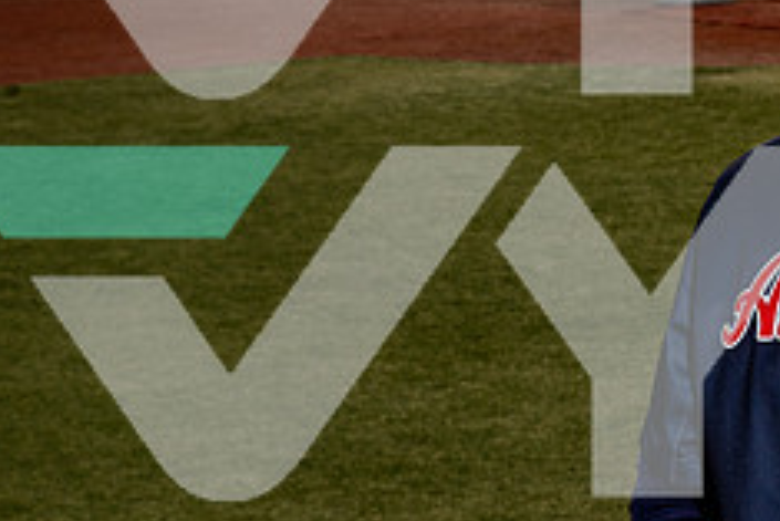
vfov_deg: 8.7
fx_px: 3425
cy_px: 324
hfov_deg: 12.8
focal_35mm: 158
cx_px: 787
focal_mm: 64
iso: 250
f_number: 11
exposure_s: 1/250
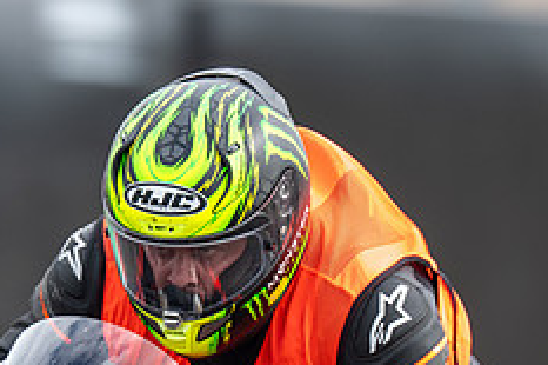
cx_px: 258
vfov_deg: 0.7
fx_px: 31761
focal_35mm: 2088
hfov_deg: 1.0
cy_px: 511
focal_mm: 600
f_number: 5
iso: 200
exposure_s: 1/500
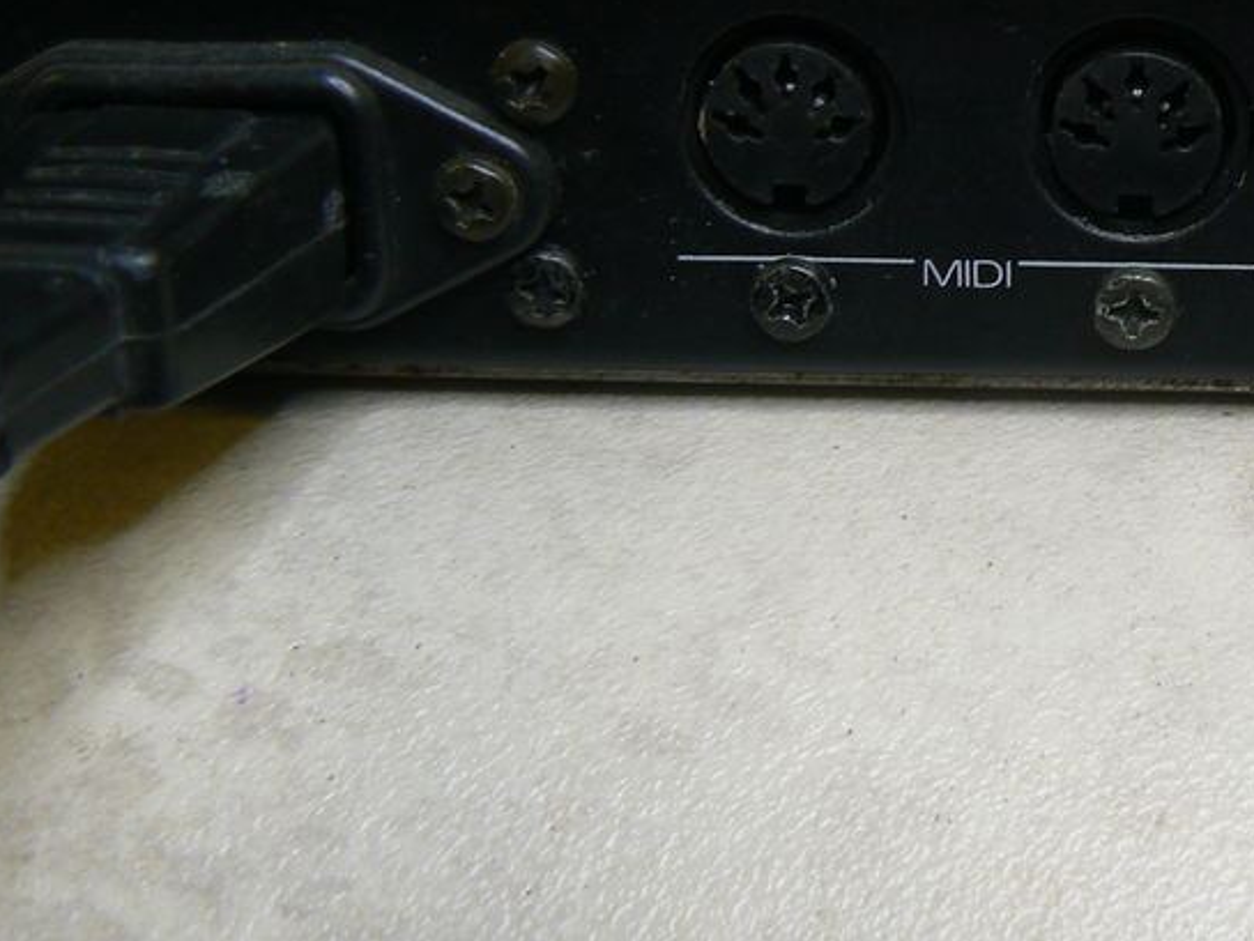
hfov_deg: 28.6
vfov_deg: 22.2
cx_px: 1054
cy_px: 334
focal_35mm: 66
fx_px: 2391
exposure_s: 1/40
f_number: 2.8
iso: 80
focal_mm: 6
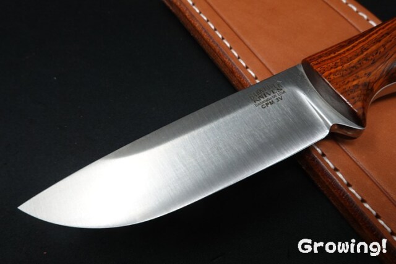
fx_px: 319
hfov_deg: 63.7
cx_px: 198
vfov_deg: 44.9
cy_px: 132
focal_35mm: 29
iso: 400
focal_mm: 10.83
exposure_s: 1/30
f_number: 8
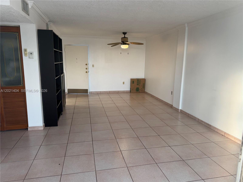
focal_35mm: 24
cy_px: 91
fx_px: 168
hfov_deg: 71.6
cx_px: 122
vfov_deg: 56.8
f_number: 1.78
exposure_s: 1/120
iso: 125
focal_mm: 6.76
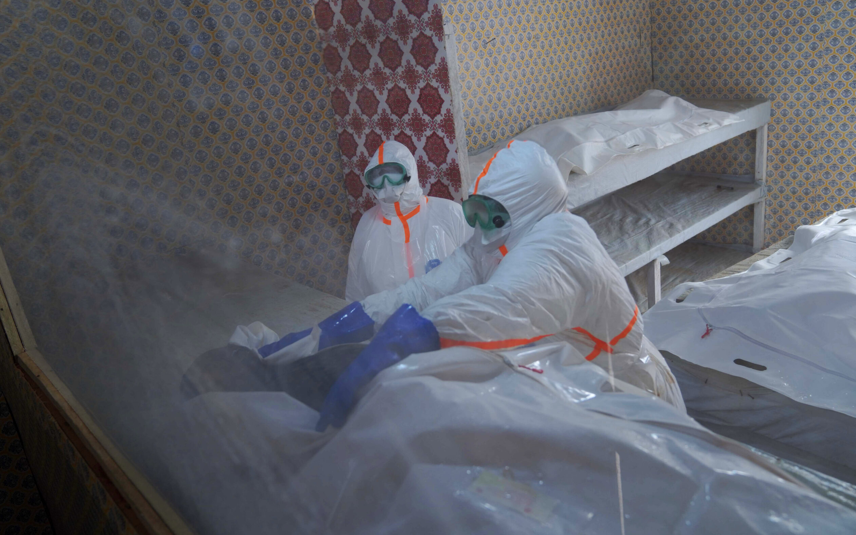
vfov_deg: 43.1
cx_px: 424
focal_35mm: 29
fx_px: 677
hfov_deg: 64.6
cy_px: 247
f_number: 3.5
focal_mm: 28
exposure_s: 1/200
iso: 640
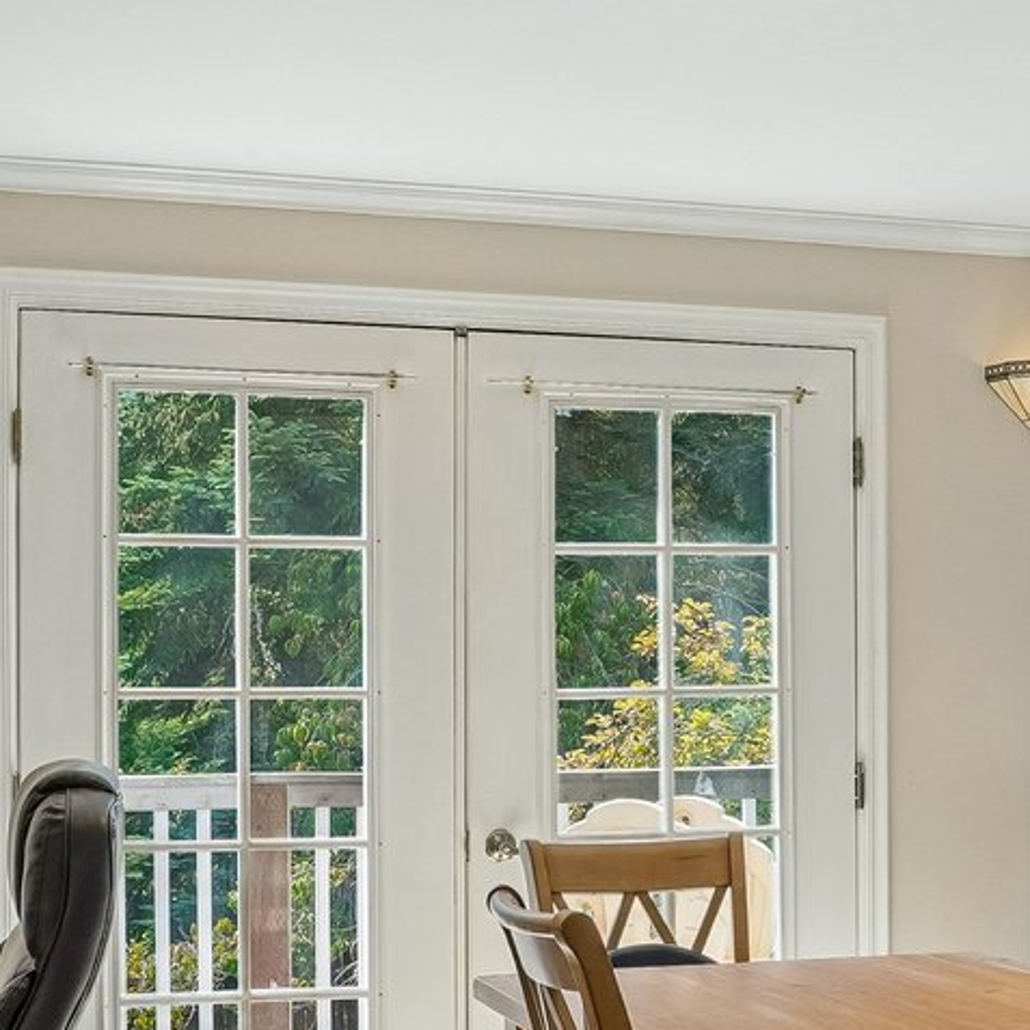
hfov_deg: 27.5
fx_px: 2087
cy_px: 690
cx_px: 726
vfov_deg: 27.5
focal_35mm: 62
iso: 640
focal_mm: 17
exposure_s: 1/125
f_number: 8
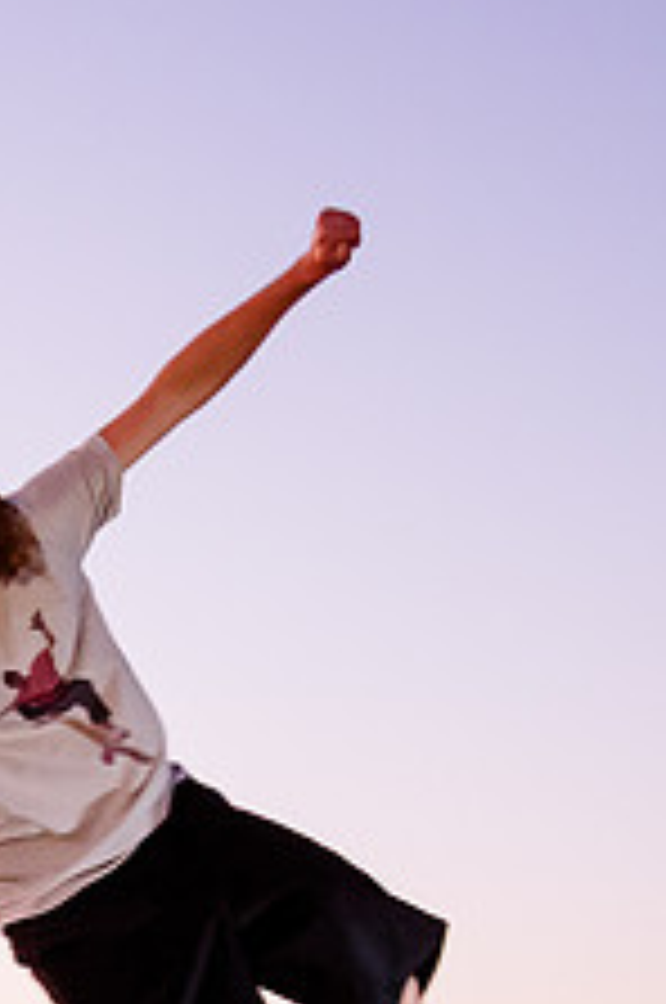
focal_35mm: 118
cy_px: 873
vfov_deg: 17.2
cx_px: -90
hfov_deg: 11.4
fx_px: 3284
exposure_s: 1/100
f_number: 4
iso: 3200
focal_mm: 34
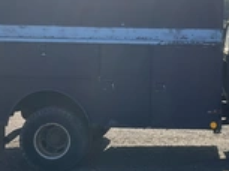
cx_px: 196
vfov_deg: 19.3
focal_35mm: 76
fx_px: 502
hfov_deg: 25.1
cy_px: 66
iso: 25
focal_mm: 3
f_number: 1.8
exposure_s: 1/2667
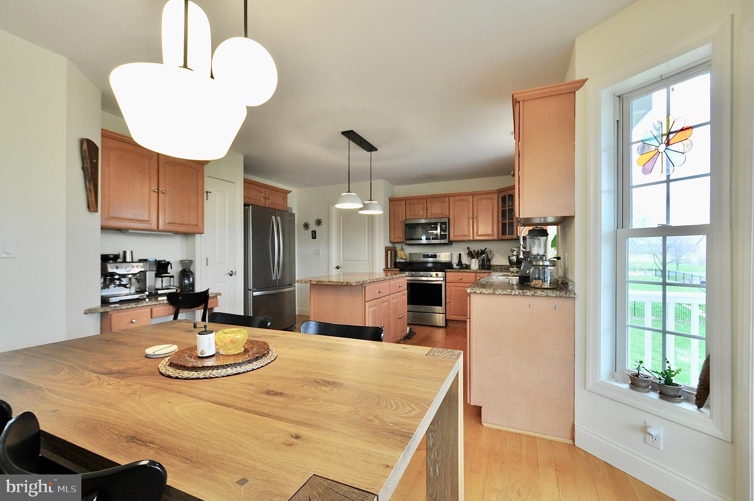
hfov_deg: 100.5
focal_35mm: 15
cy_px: 250
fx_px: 314
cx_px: 377
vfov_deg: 77.2
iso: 800
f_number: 5.6
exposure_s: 1/60
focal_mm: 10
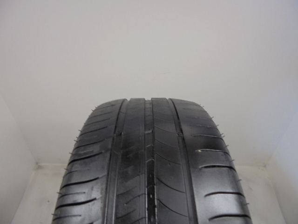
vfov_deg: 53.1
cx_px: 149
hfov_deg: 67.3
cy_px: 112
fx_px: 224
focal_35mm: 26
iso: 100
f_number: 3.5
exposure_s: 1/30
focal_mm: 4.6
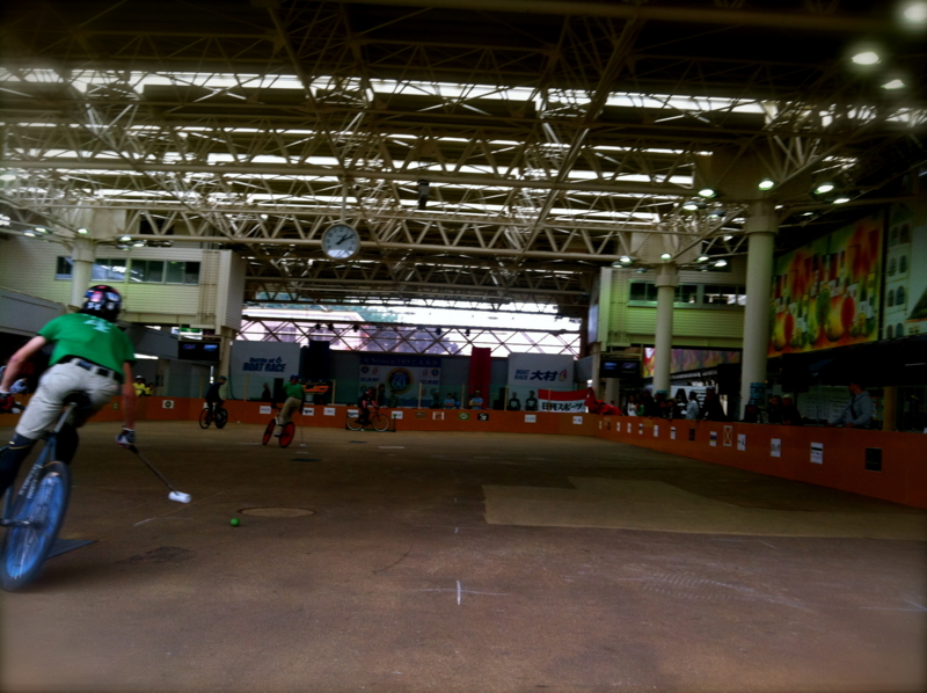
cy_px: 346
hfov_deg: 52.7
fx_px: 936
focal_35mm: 35
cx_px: 464
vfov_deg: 40.6
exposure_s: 1/114
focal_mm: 3.85
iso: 80
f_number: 2.8
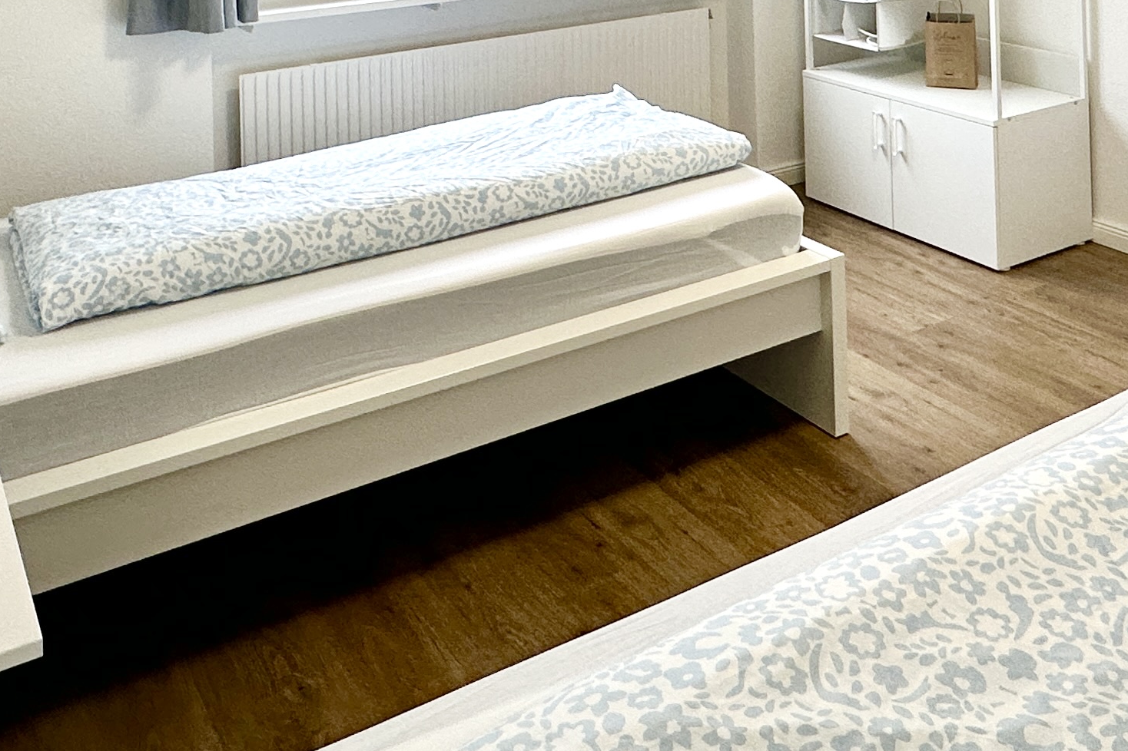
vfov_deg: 27.8
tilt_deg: +0.7
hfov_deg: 48.4
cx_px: 606
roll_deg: +1.4
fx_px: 1253
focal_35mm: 40
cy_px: -223
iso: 100
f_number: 2.2
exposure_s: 1/100
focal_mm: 2.22
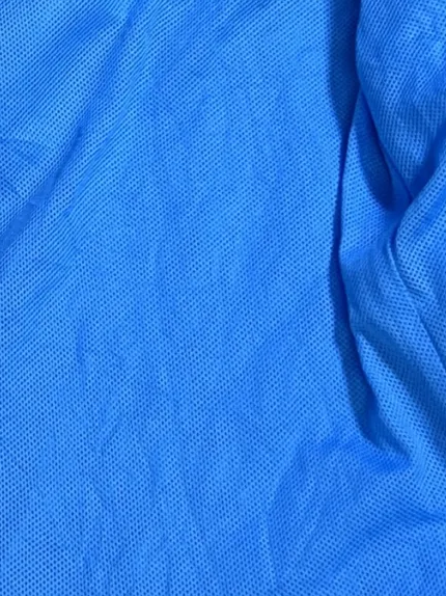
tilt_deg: -52.6
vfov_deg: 16.8
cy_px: 119
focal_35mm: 116
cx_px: -135
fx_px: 1994
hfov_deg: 12.4
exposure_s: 1/50
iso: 160
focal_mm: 5.7
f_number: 1.5
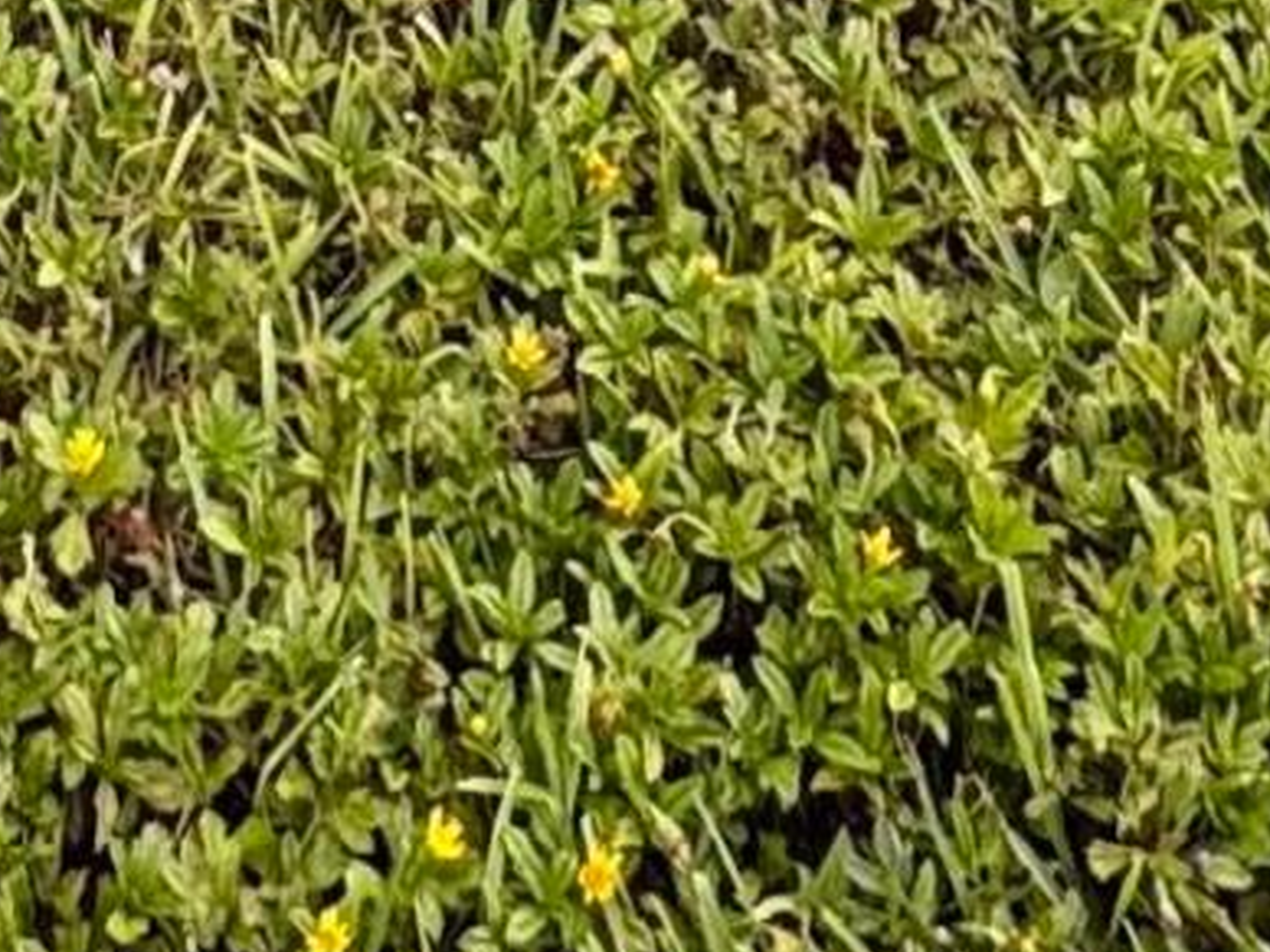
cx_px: 105
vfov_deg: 8.8
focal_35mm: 104
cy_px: -2532
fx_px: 3816
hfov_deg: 18.6
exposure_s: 1/111
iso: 40
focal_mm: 2.22
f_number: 2.2
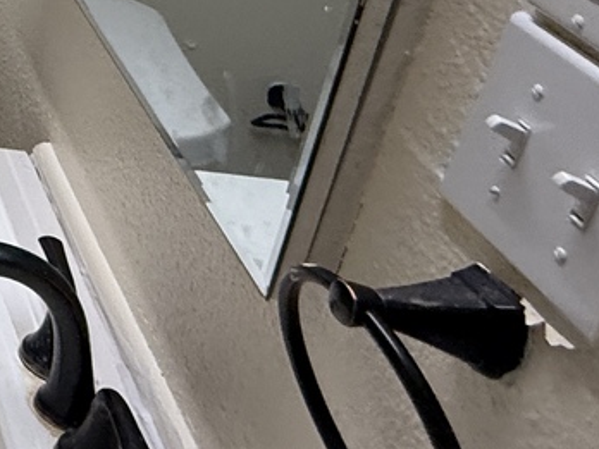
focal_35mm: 58
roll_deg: +0.1
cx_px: -563
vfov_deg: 22.6
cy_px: -132
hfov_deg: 19.9
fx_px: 1004
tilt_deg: -20.3
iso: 200
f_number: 2.2
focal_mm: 2.22
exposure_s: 1/99
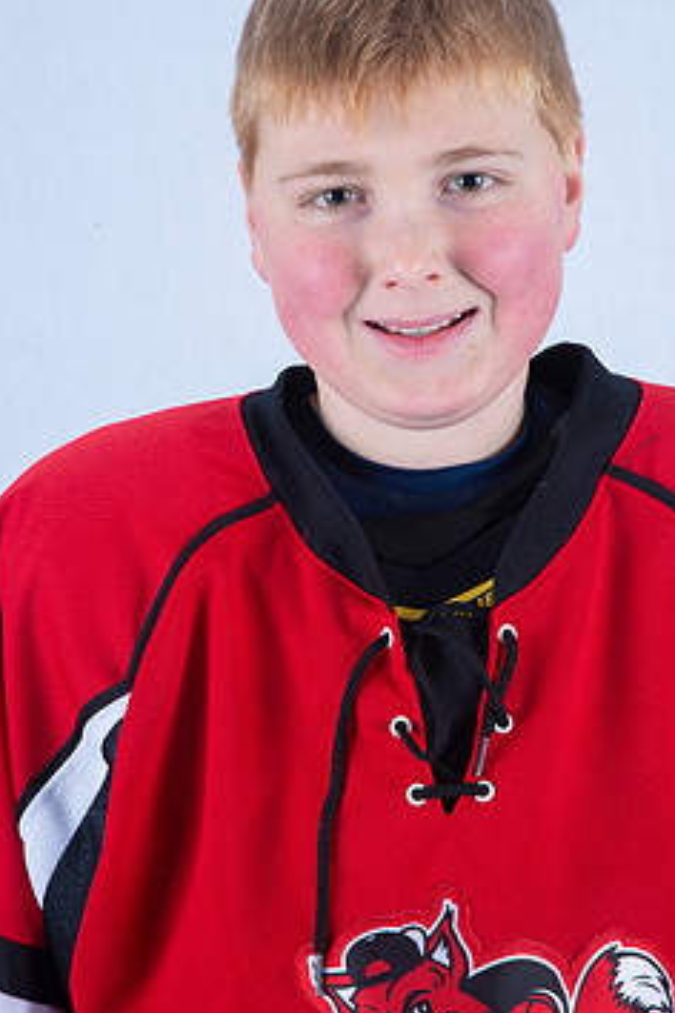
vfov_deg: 22.8
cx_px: 403
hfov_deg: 15.3
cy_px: 409
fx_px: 2503
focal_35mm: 89
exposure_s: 1/160
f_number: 18
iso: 250
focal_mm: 70
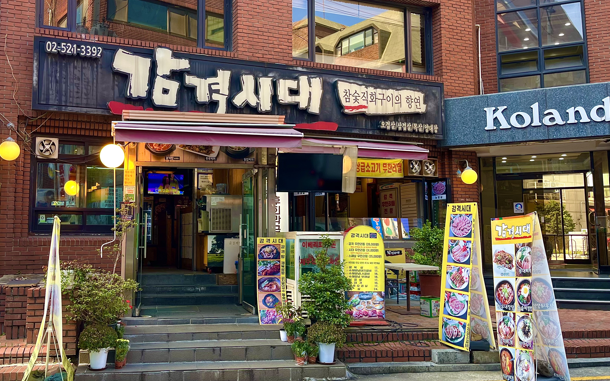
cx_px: 308
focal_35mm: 28
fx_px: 466
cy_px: 189
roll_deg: +0.2
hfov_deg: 66.5
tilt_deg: +5.9
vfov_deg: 44.5
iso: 32
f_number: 1.6
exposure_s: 1/120
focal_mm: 5.1
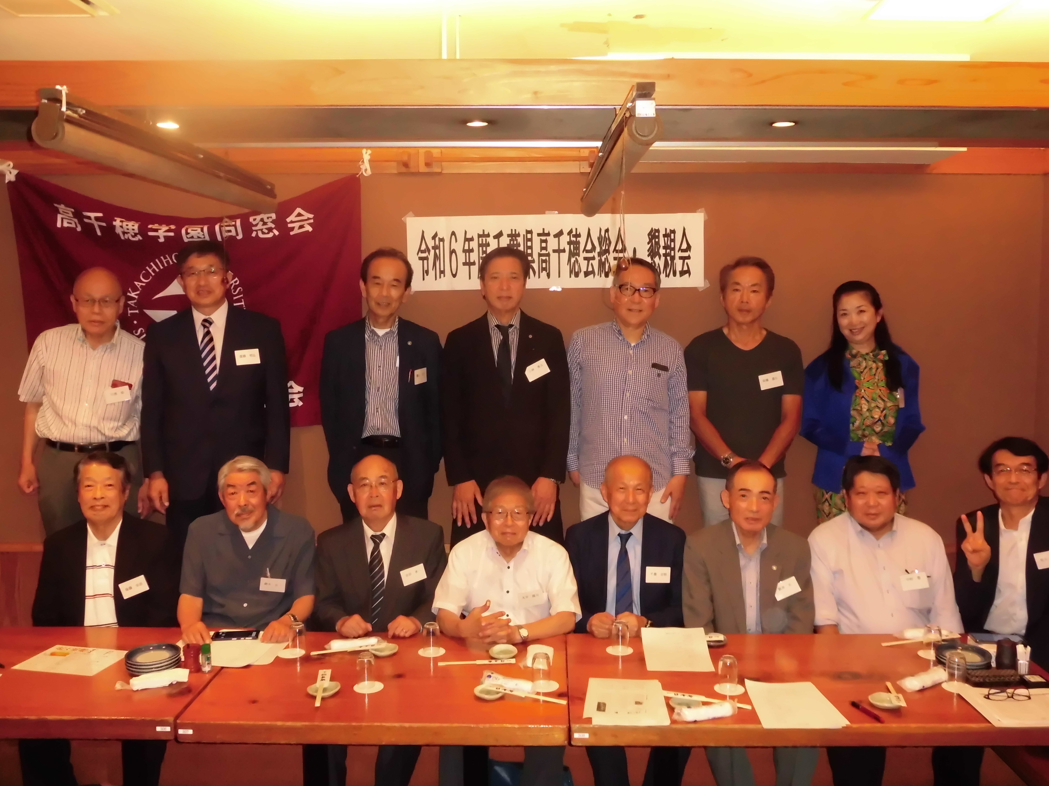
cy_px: 393
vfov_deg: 44.2
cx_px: 524
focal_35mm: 32
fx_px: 970
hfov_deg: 56.8
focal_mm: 5.81
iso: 500
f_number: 3.5
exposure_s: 1/15
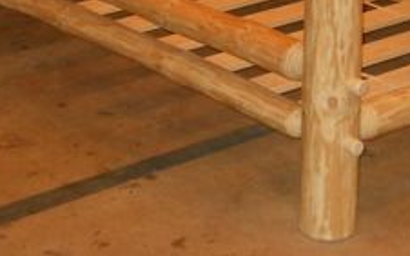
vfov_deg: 10.4
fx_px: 1374
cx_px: 243
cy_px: -89
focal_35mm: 123
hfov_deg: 17.0
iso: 320
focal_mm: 6.72
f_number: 3.1
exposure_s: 1/30
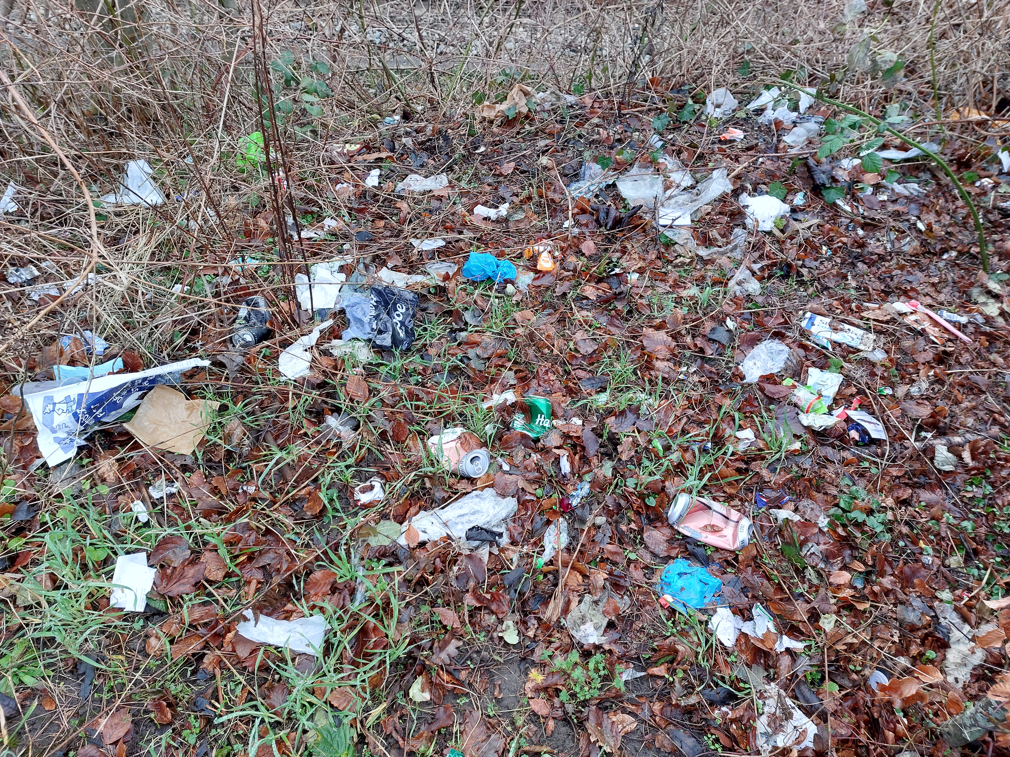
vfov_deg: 54.9
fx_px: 729
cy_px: 378
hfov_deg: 69.4
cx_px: 505
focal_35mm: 25
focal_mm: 5.23
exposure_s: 1/50
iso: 64
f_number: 1.8
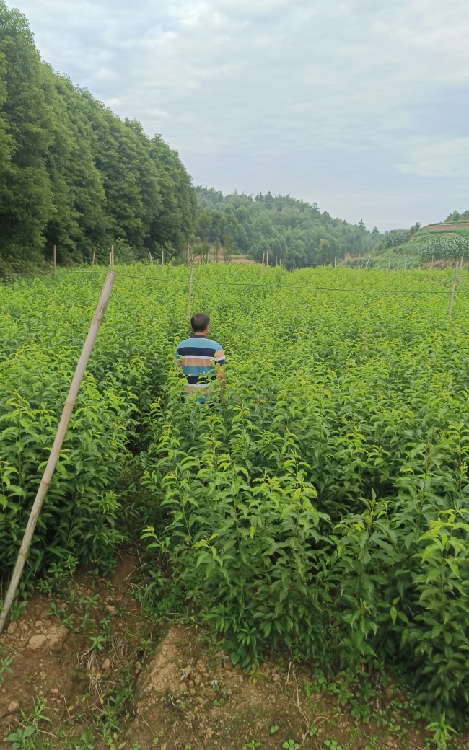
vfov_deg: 72.5
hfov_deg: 49.2
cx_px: 209
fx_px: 511
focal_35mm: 25
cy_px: 367
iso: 104
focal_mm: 5.59
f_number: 1.88
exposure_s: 1/100
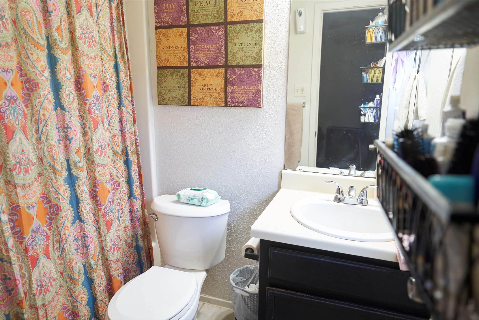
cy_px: 160
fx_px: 319
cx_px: 240
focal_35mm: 24
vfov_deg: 53.1
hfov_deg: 73.7
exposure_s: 1/80
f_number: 2.8
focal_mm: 24
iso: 1000
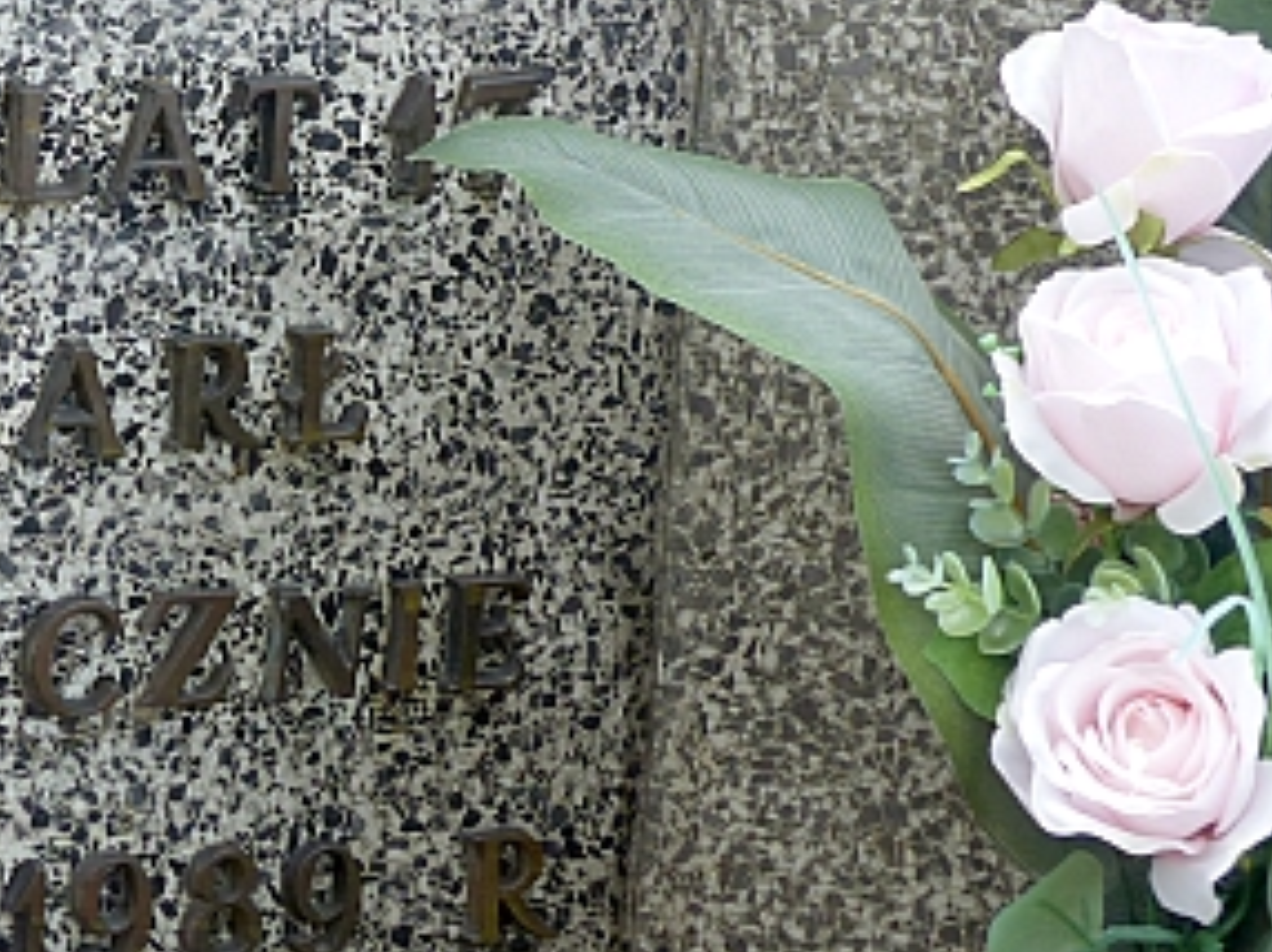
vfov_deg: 6.1
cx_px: 294
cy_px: 111
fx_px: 8959
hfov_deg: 8.1
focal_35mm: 244
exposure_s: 1/200
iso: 100
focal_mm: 19.6
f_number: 4
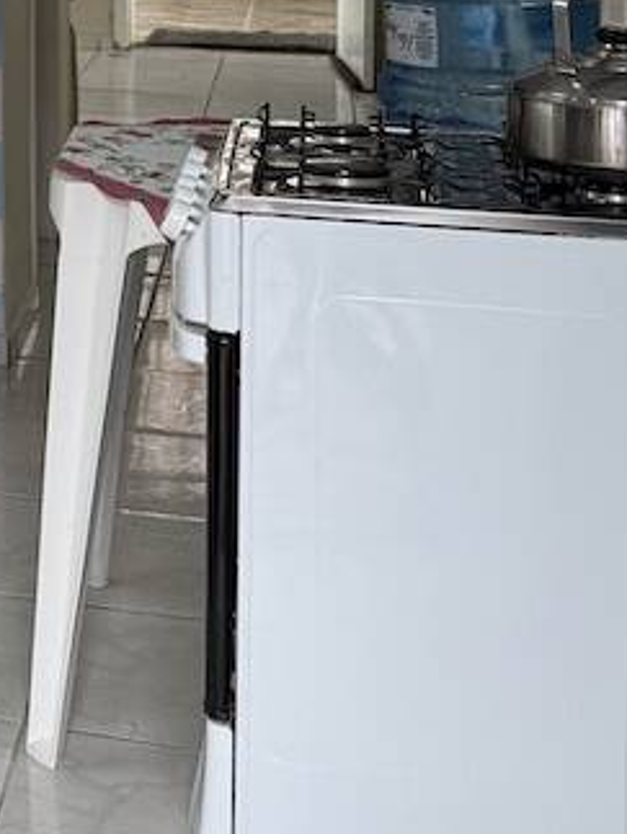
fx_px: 2290
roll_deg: +0.5
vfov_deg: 19.3
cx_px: -573
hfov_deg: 13.6
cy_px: -188
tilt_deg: -1.7
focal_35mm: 95
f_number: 1.78
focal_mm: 6.76
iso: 64
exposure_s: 1/198
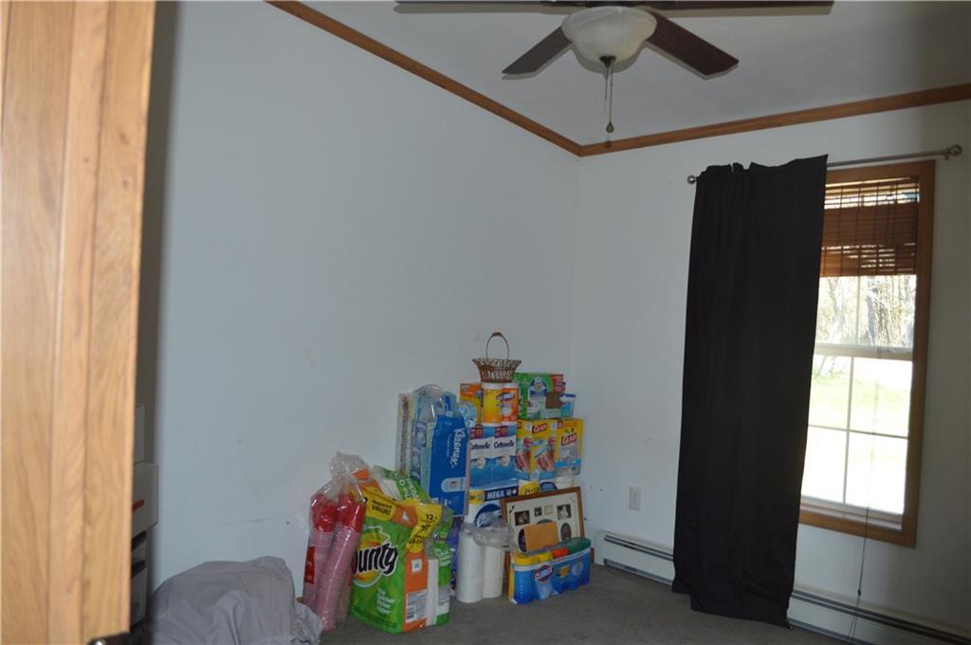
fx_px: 727
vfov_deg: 47.8
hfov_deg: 67.4
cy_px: 322
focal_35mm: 27
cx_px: 486
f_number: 4
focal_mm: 18
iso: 400
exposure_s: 1/100
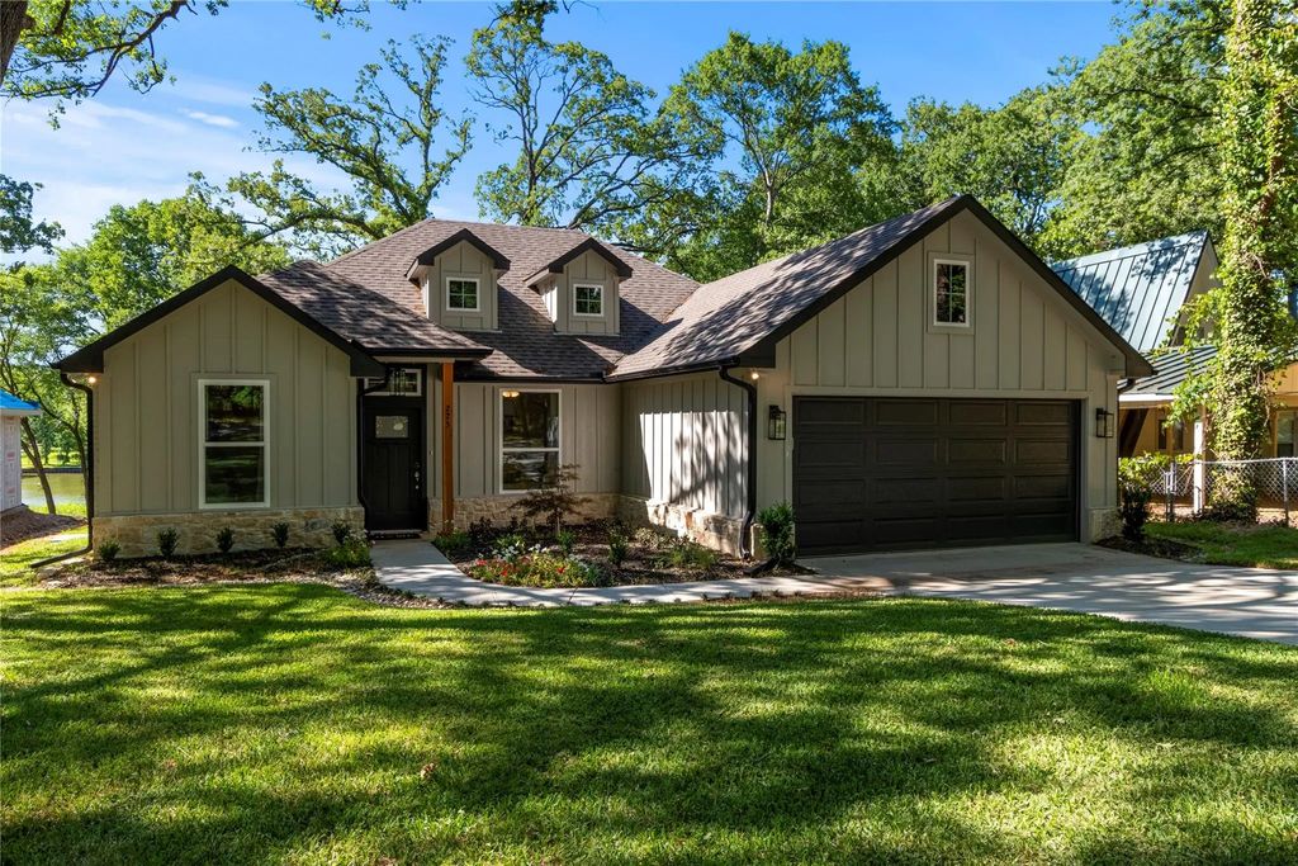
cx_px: 649
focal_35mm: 25
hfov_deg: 71.5
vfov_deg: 51.3
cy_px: 433
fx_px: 901
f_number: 9
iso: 100
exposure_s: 1/125
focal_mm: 17
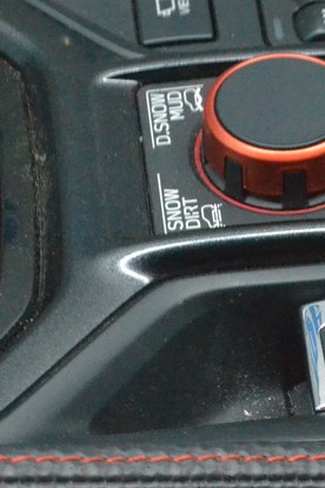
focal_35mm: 204
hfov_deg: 6.7
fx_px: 2766
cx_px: 38
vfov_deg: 10.1
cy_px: 124
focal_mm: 55
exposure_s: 1/160
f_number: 9
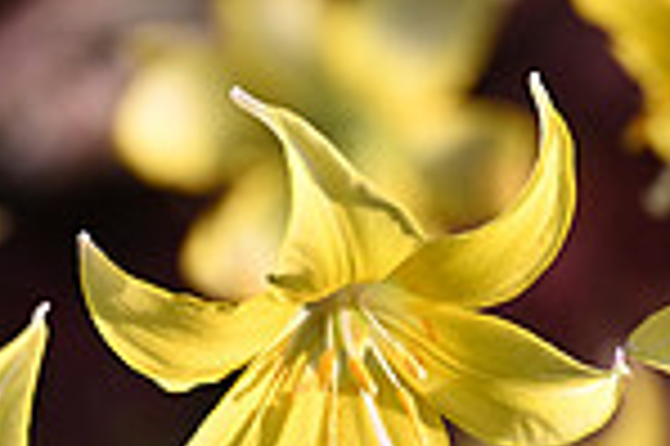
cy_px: 435
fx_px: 43483
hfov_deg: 0.9
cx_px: 432
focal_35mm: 2339
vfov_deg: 0.6
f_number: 6.3
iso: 400
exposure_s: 1/400
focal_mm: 600
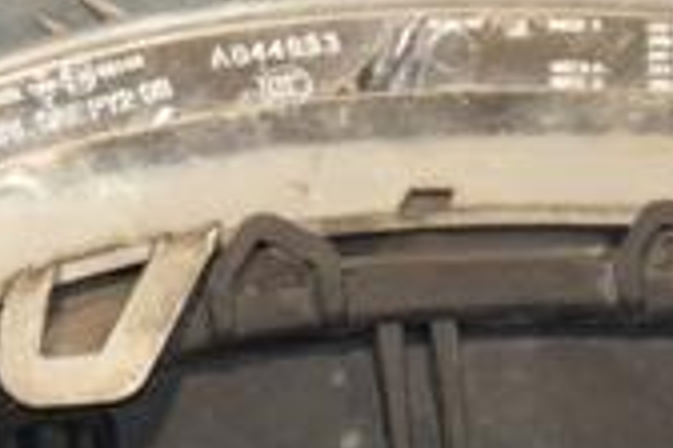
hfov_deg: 5.5
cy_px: 264
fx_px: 6991
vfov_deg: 3.7
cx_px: 549
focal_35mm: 374
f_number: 5.6
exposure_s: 1/200
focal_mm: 70
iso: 800
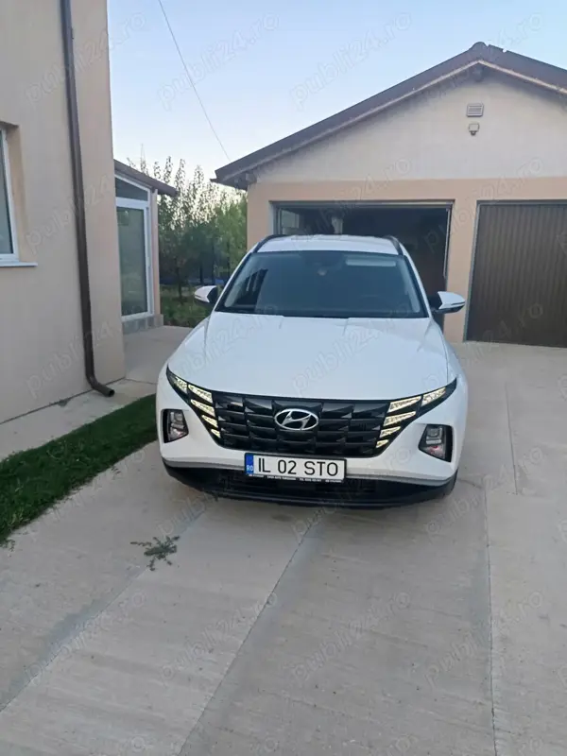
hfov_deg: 56.8
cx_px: 284
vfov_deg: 71.6
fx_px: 524
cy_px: 378
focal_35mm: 24
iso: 112
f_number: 1.7
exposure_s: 1/100
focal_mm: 5.31
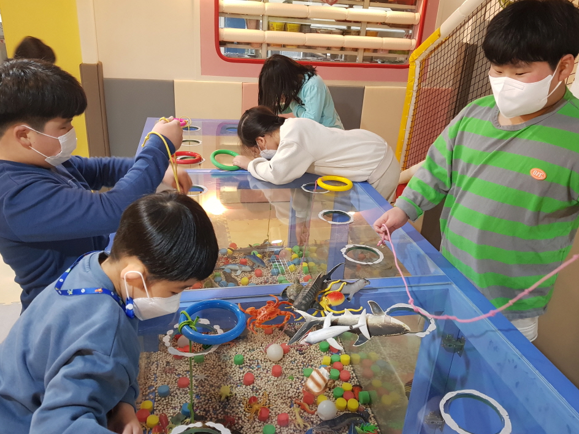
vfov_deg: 51.4
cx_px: 289
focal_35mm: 27
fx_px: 452
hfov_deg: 65.3
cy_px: 216
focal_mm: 4.3
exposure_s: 1/60
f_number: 1.7
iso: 250
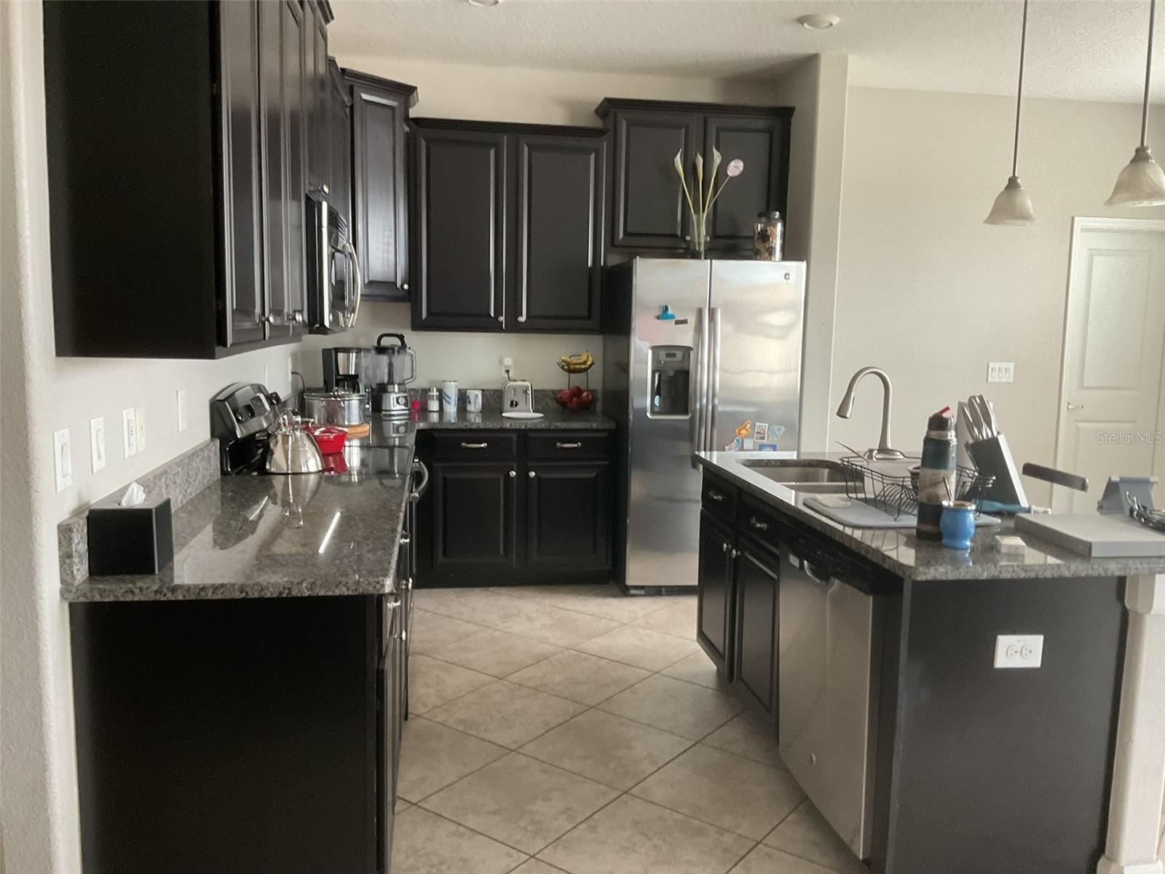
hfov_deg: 61.7
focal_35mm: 29
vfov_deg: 48.2
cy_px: 437
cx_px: 582
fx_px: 976
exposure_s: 1/60
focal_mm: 3
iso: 160
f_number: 1.8
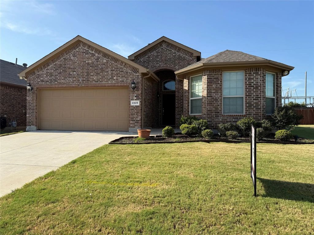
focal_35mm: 24
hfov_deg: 71.6
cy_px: 118
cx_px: 157
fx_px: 218
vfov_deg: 56.8
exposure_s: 1/2703
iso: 80
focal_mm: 6.76
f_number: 1.78
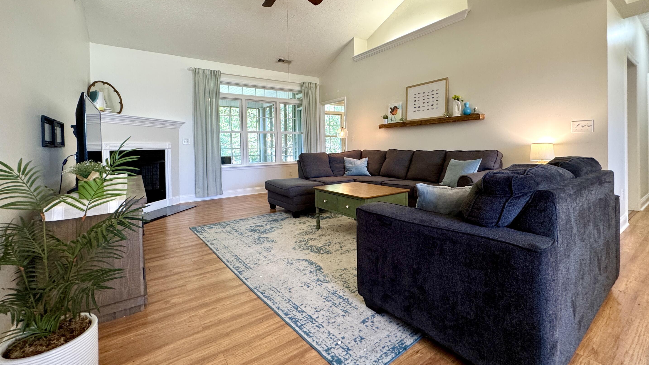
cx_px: 325
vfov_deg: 66.6
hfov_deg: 99.4
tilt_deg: -1.6
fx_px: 275
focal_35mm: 16
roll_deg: +0.9
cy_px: 151
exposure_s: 1/60
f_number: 2.2
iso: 200
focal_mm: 2.22
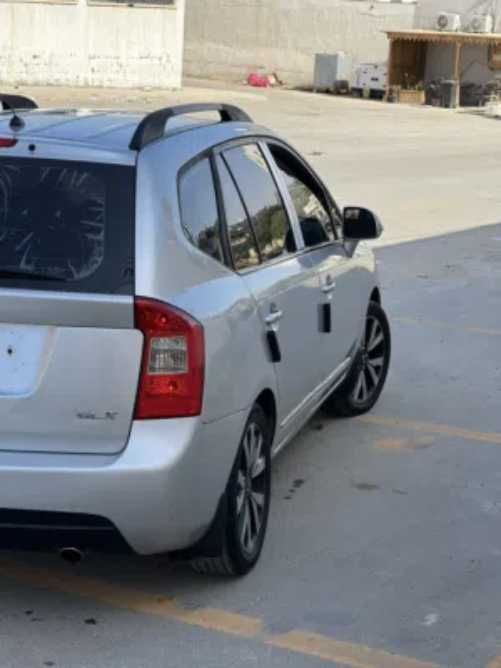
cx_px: 250
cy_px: 334
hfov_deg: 19.1
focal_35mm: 77
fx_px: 1486
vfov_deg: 25.3
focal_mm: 9
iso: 32
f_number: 2.8
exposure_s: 1/377
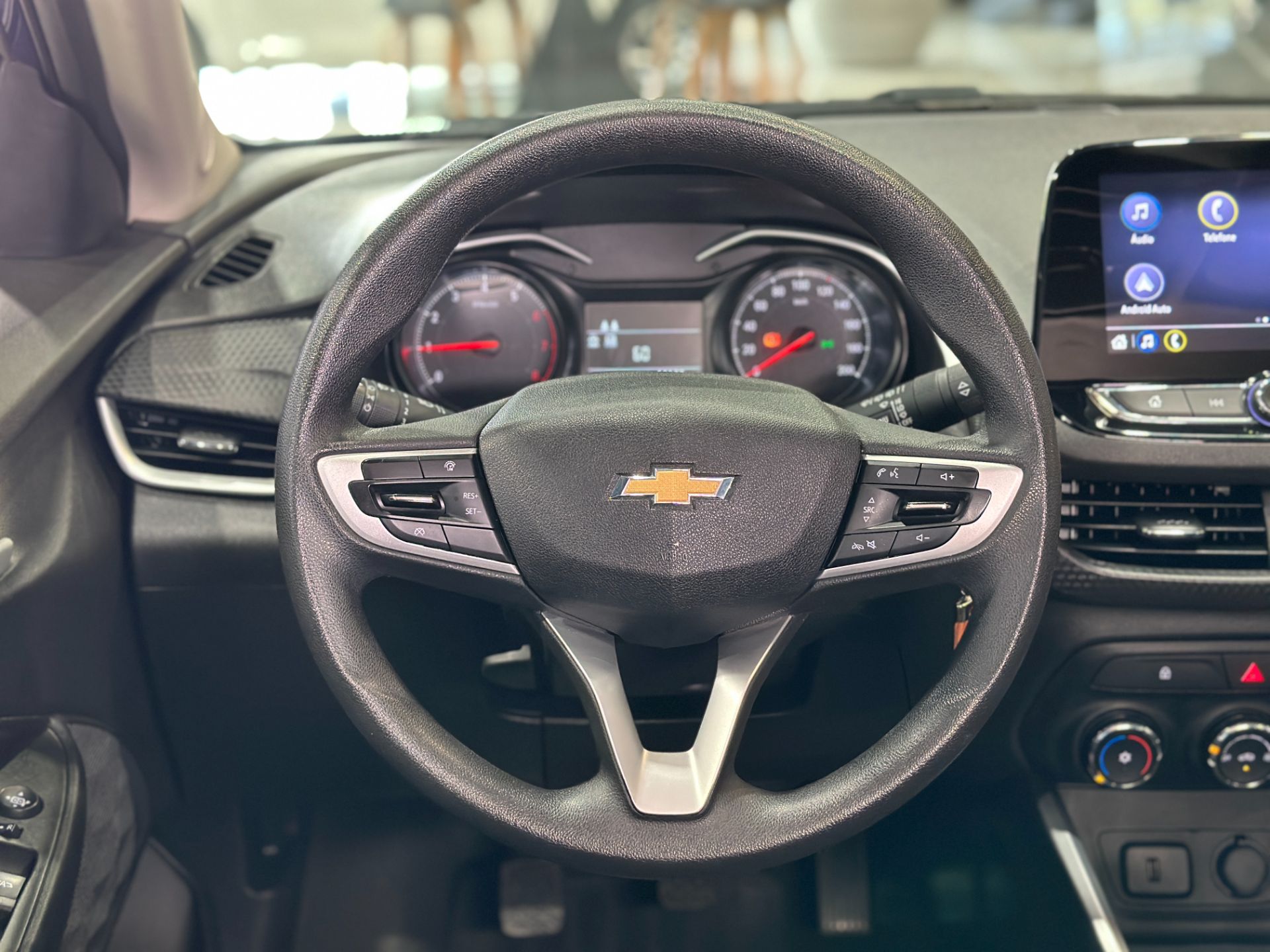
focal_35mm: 48
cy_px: 476
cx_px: 635
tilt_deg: -18.6
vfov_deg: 30.3
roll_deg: +0.8
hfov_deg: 39.7
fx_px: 1761
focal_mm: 6.86
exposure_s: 1/43
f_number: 1.78
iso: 400
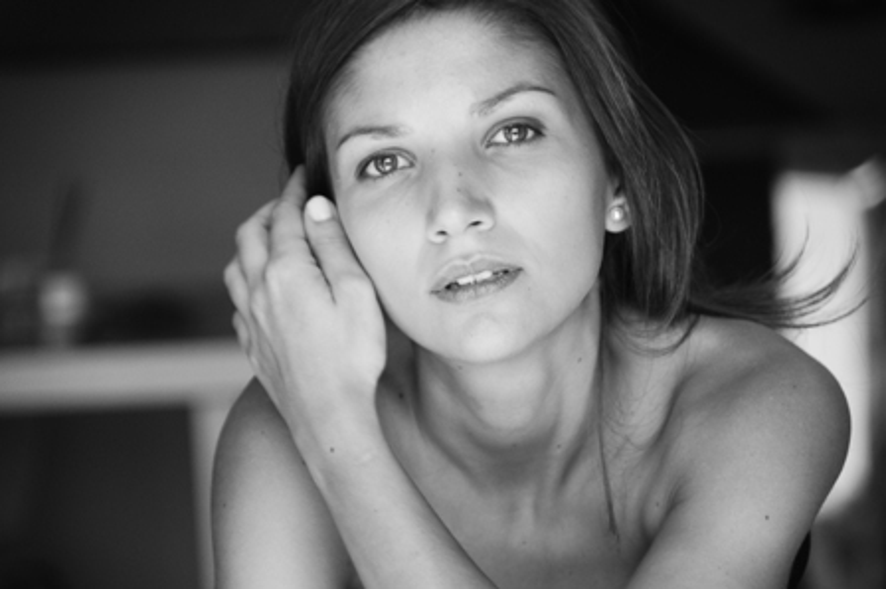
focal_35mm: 255
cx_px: 443
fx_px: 6271
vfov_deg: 5.4
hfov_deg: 8.1
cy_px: 294
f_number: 5.6
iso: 500
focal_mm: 170
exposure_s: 1/125
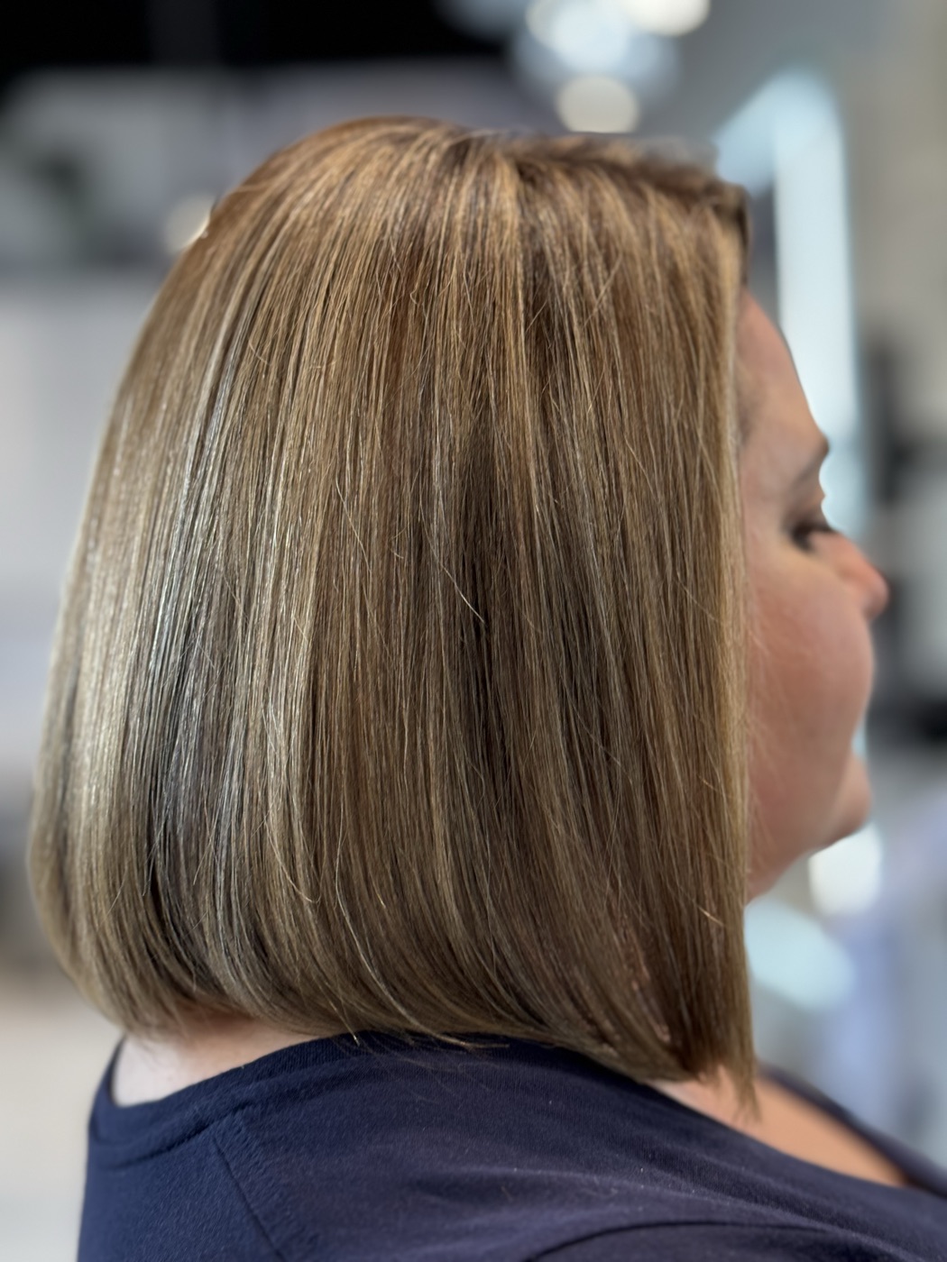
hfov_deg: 30.3
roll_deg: +3.6
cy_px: 631
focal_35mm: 48
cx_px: 474
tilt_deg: +0.0
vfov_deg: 39.7
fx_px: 1751
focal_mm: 6.76
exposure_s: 1/60
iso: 80
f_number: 1.78
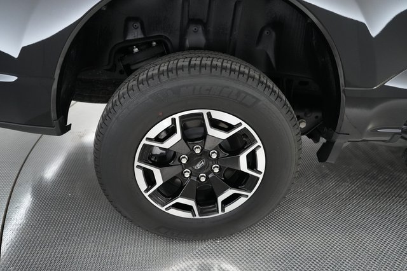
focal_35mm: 25
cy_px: 136
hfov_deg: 71.5
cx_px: 204
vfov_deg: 51.2
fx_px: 282
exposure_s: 1/250
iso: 6400
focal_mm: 25
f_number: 2.8
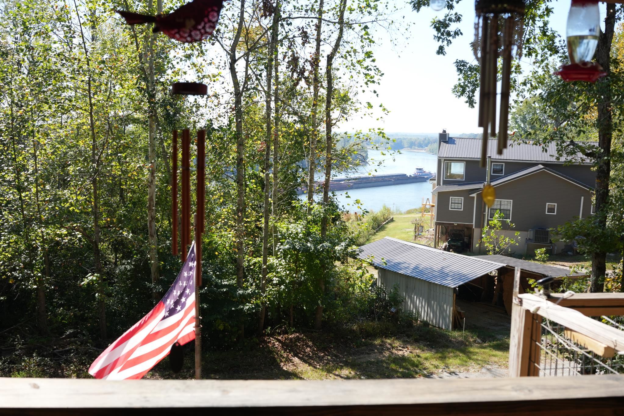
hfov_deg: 54.4
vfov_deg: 37.8
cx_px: 312
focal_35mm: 35
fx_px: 607
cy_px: 208
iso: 640
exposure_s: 1/1000
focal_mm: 35
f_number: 6.3
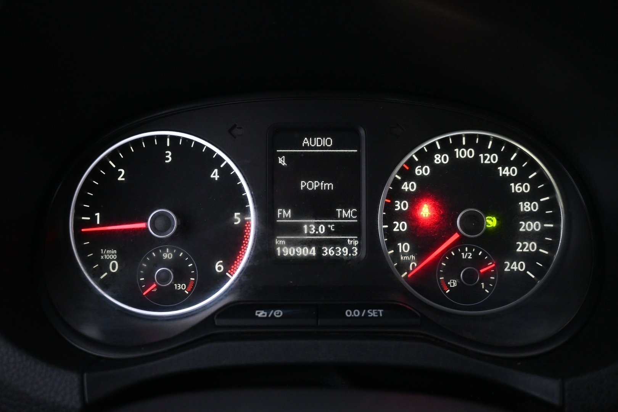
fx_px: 502
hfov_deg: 63.2
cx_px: 309
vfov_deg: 44.6
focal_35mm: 29
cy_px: 206
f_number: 3.8
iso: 2800
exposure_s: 1/30
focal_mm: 19.5
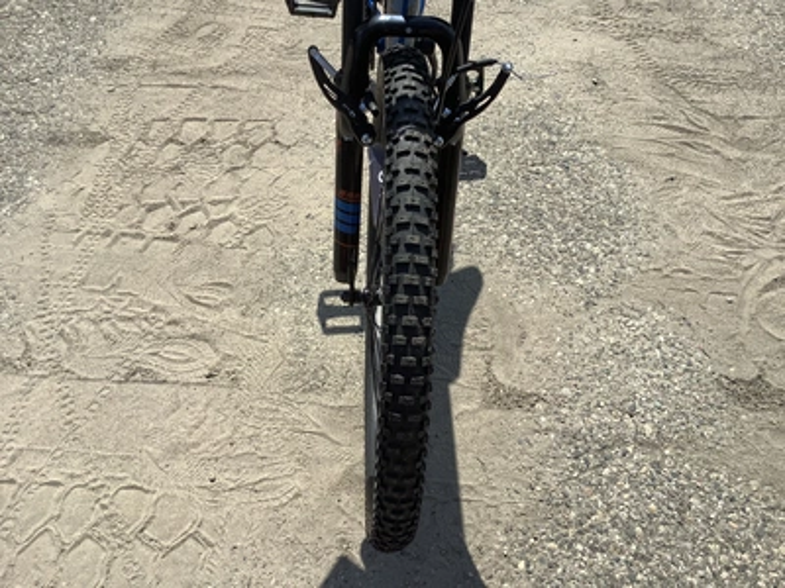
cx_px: 392
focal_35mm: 31
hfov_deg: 58.4
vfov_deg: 45.4
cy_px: 294
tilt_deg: -51.1
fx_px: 703
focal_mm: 3.3
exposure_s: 1/1567
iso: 25
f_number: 2.4
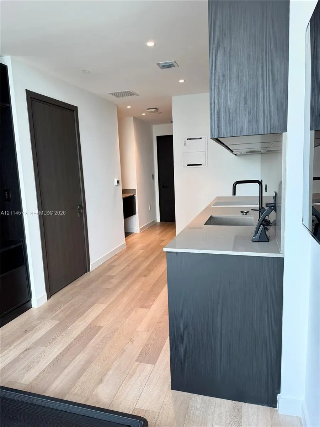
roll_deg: +2.2
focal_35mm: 24
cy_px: 214
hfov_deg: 56.8
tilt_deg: -8.8
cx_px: 160
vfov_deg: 71.6
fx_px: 296
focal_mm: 6.76
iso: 100
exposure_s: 1/120
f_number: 1.78
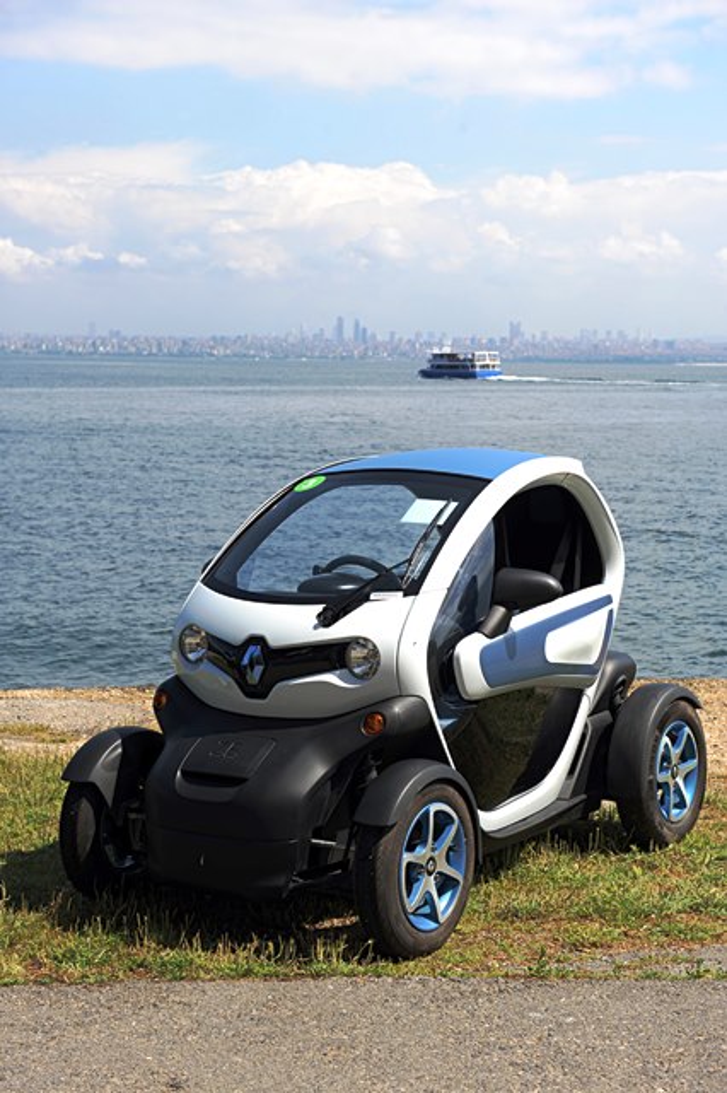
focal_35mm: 62
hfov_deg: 21.9
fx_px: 1880
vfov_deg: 32.4
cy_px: 546
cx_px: 364
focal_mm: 62
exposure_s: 1/250
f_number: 8
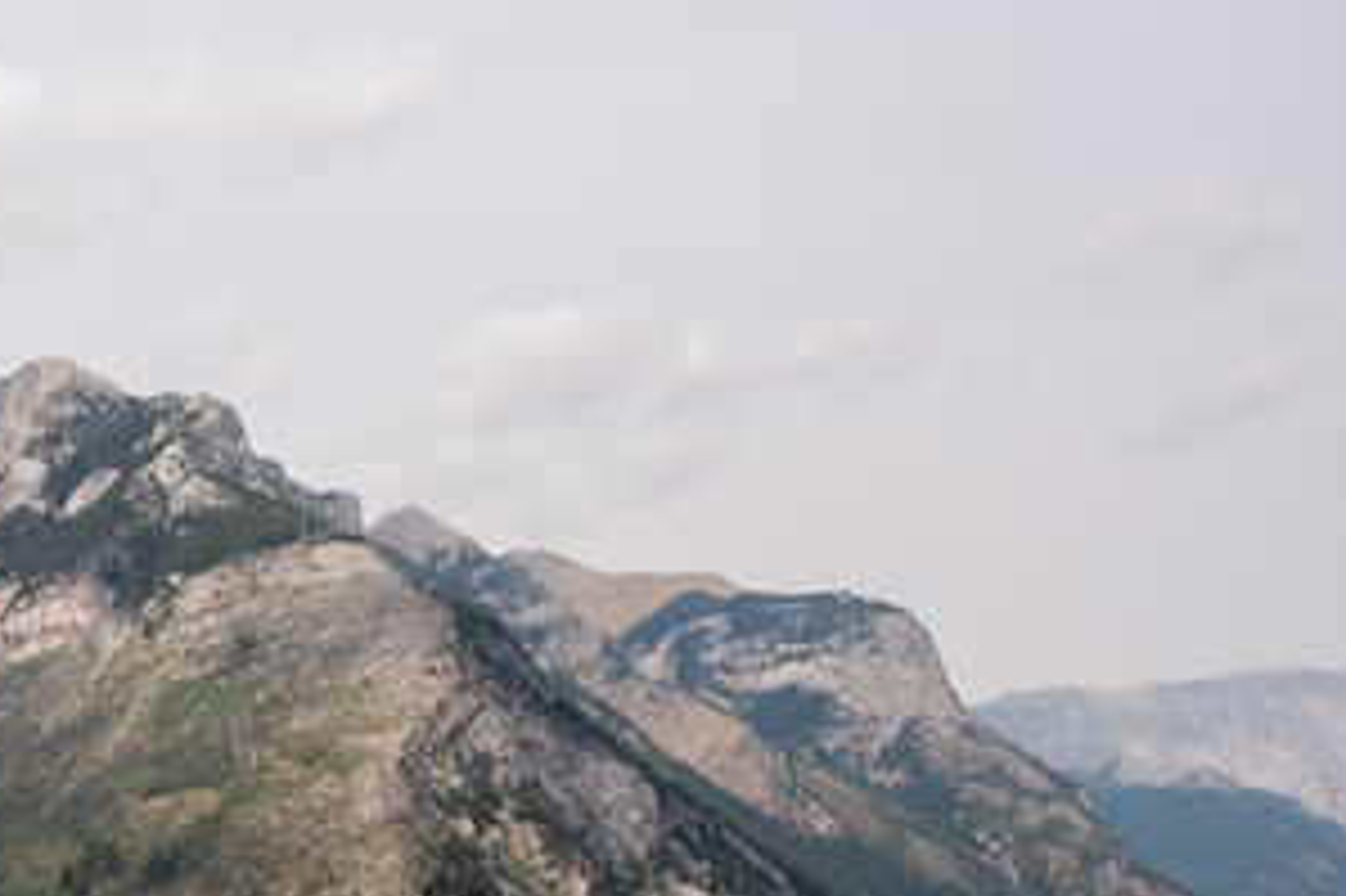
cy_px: 651
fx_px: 2541
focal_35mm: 68
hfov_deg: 29.1
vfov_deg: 19.9
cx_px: 302
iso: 200
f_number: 13
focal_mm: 35
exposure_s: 1/200
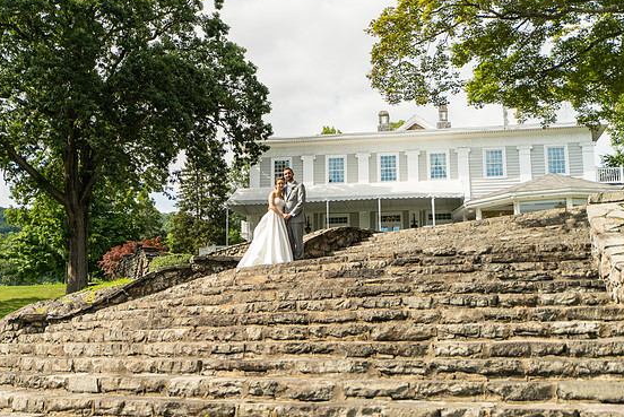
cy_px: 202
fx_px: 729
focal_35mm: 42
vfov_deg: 31.9
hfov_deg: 46.4
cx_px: 311
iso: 1000
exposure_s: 1/8000
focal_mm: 40
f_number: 2.8
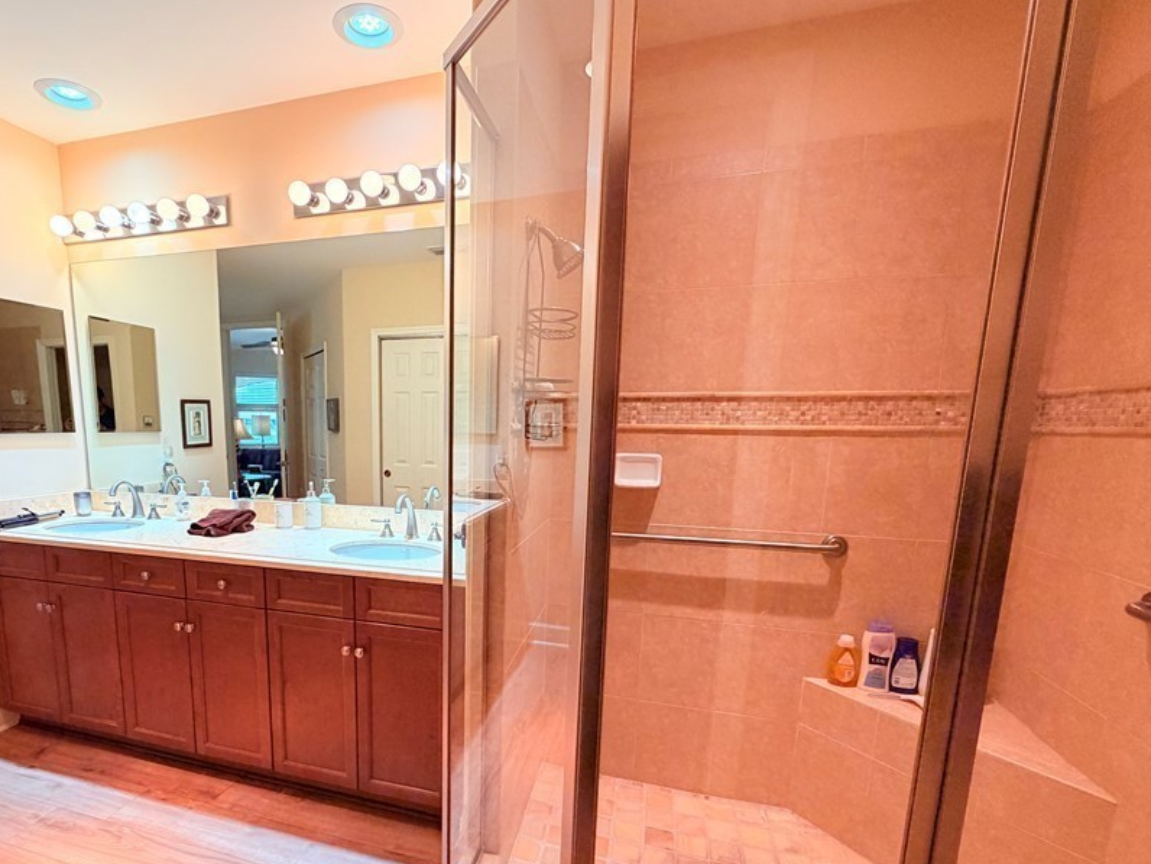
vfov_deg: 70.8
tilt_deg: -8.5
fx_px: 599
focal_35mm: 18
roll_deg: +0.9
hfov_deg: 86.6
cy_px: 522
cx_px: 458
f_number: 2.2
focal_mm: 2.22
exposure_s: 1/120
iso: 250
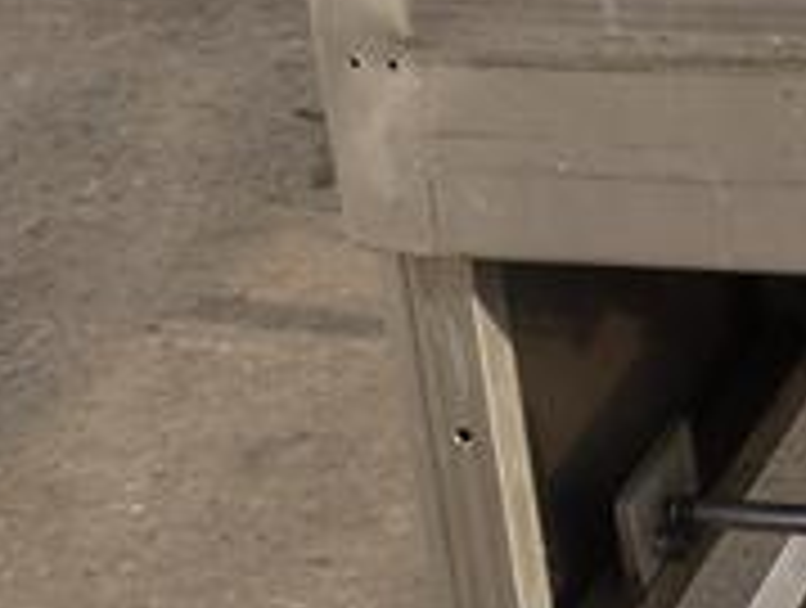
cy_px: -216
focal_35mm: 157
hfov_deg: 11.9
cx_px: 1243
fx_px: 3663
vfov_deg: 9.3
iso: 100
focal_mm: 22
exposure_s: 1/160
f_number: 5.6
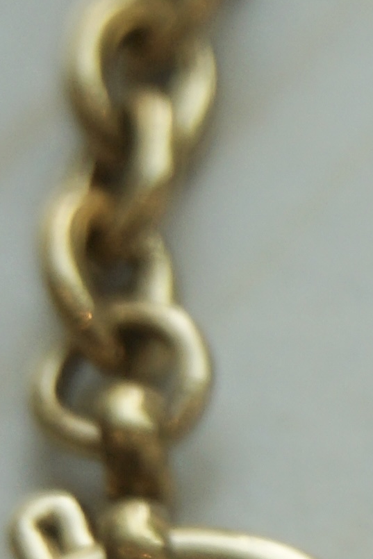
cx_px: 1328
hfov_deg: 4.3
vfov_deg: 6.7
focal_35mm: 302
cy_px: 1042
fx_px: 4687
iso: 125
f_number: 4.5
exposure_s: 1/160
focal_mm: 27
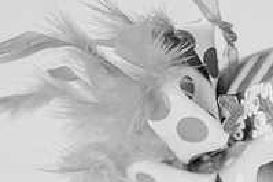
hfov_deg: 13.8
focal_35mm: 146
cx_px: 299
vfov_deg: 9.2
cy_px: 252
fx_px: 1108
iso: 640
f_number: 1.8
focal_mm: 50
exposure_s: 1/640
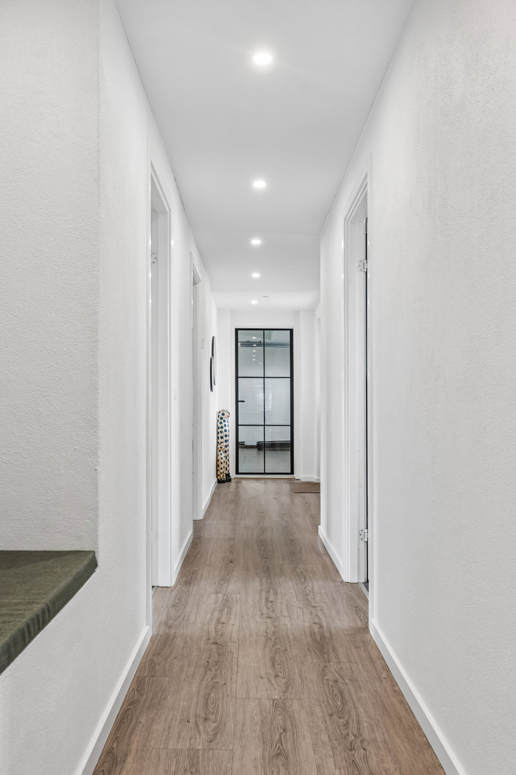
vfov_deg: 63.2
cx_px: 258
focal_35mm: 29
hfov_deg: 44.6
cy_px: 388
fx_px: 629
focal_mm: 19.5
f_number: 8
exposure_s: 1/13
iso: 200
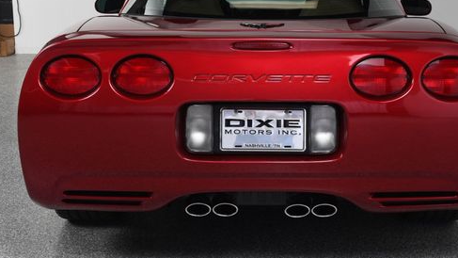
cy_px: 81
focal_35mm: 66
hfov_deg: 31.8
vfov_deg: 18.2
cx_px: 266
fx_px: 802
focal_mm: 32
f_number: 10
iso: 100
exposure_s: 1/160
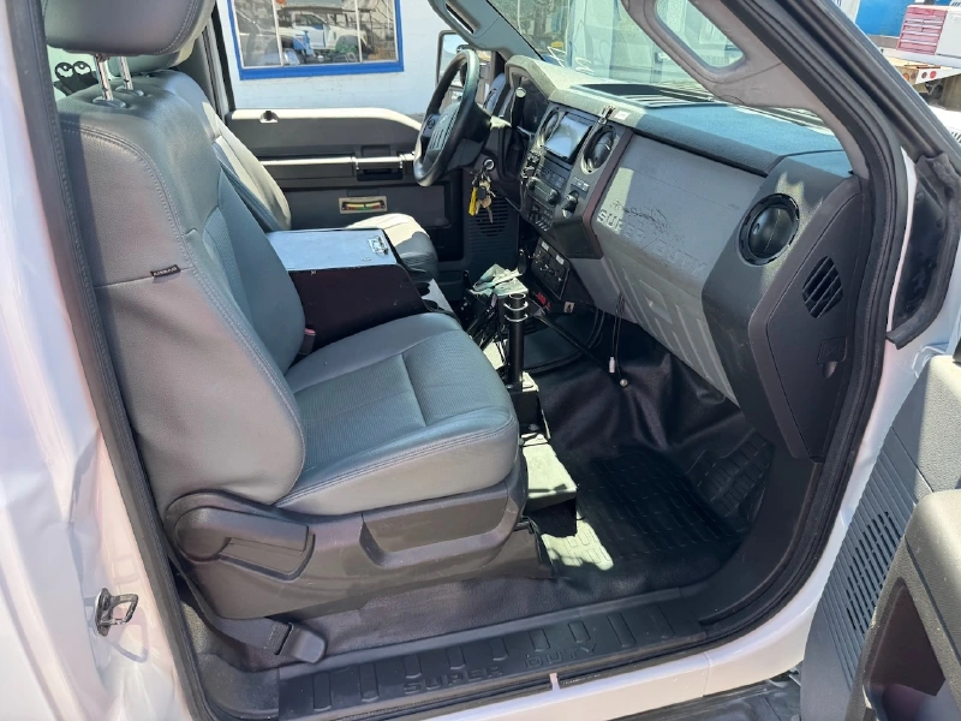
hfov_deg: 71.6
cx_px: 480
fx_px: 666
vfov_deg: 56.8
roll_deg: +5.0
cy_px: 360
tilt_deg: -25.7
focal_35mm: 24
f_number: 1.78
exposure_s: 1/298
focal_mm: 6.76
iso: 80
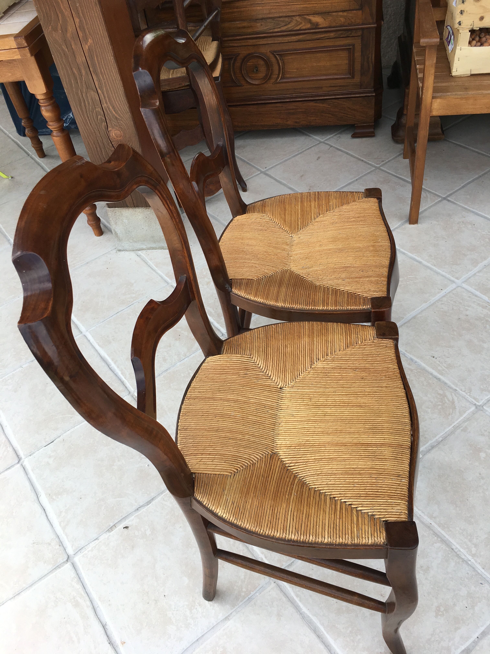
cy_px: 327
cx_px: 245
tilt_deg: -43.8
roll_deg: +8.8
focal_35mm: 29
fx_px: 547
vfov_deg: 61.7
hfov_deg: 48.2
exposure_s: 1/400
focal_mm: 4.15
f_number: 2.2
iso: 25
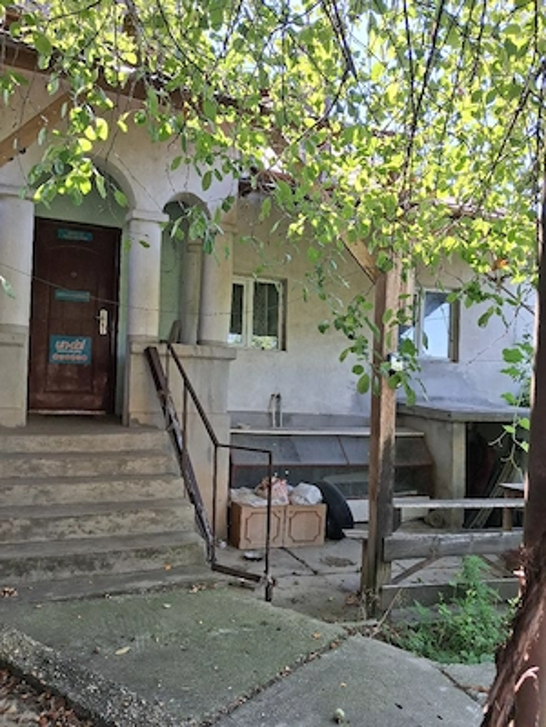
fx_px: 568
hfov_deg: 51.4
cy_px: 364
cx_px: 273
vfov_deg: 65.3
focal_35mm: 27
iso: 40
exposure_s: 1/100
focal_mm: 4
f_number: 1.8
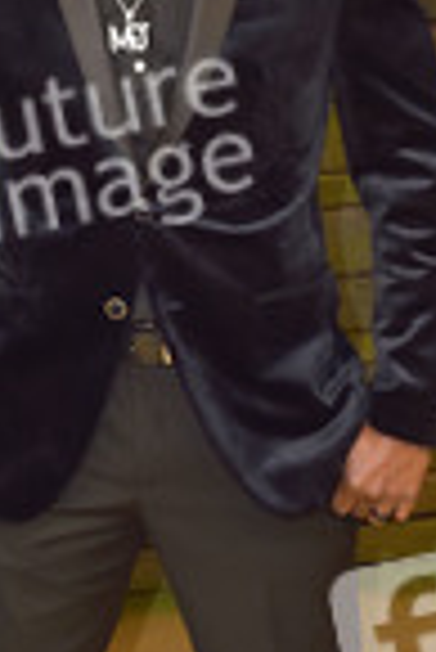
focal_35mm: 124
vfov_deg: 16.5
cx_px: 155
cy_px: 391
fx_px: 2247
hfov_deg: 11.1
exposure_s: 1/250
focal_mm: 45
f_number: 7.1
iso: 320
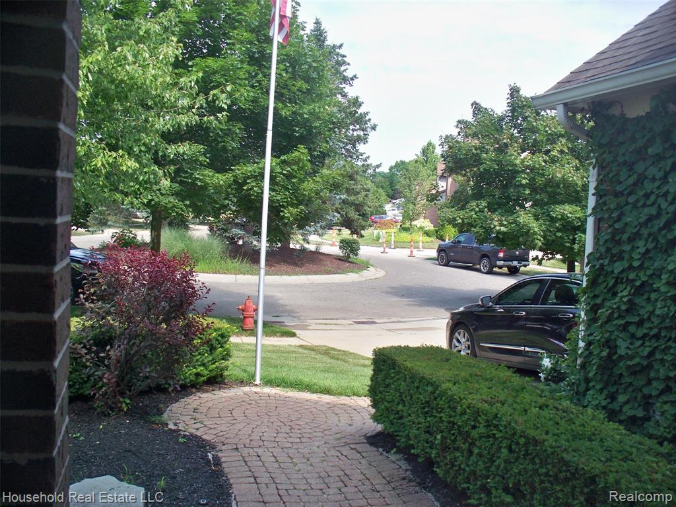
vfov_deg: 40.7
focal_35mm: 35
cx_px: 338
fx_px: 683
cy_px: 254
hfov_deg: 52.6
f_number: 2.8
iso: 80
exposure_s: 1/500
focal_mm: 7.54
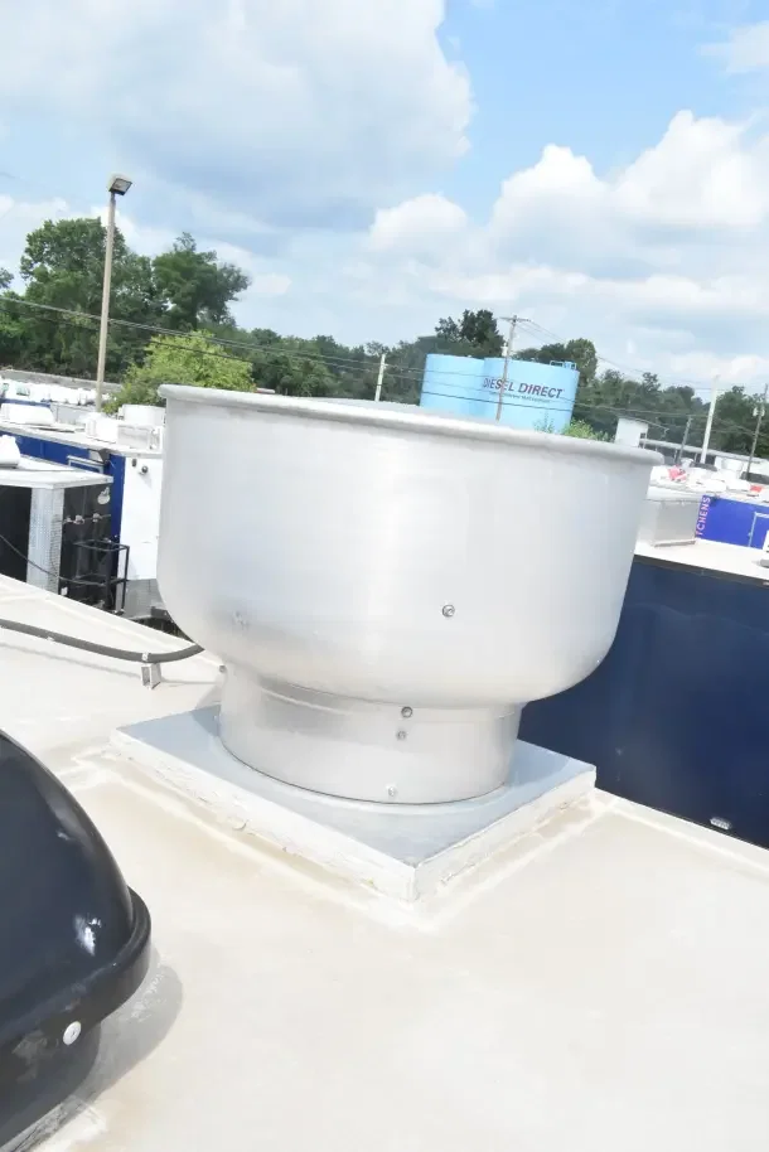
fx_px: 864
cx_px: 384
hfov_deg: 48.0
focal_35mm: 27
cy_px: 576
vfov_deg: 67.4
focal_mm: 18
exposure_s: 1/800
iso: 1600
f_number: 14
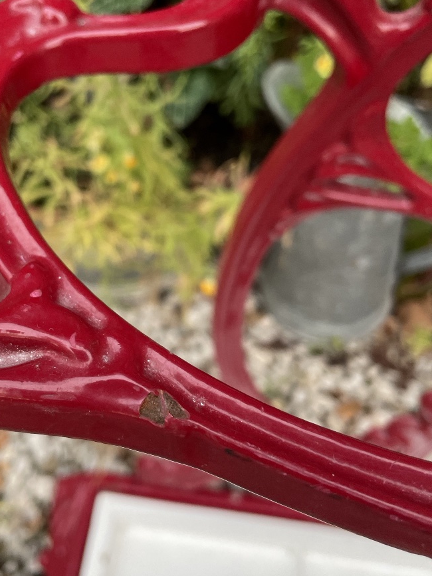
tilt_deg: -51.6
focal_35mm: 36
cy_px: 286
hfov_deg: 39.5
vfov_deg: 51.4
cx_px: 175
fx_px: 599
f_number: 1.6
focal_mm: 4.2
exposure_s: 1/114
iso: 125
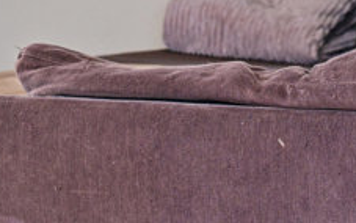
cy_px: -137
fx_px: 2611
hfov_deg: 7.8
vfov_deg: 4.8
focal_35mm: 269
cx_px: 278
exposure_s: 1/80
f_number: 5
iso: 500
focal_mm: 50
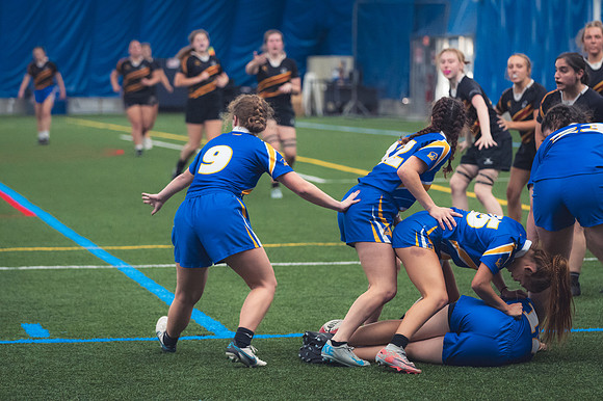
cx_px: 302
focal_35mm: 150
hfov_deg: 13.7
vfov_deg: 9.1
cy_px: 200
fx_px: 2511
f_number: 2.8
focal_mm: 100
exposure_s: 1/320
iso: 3200
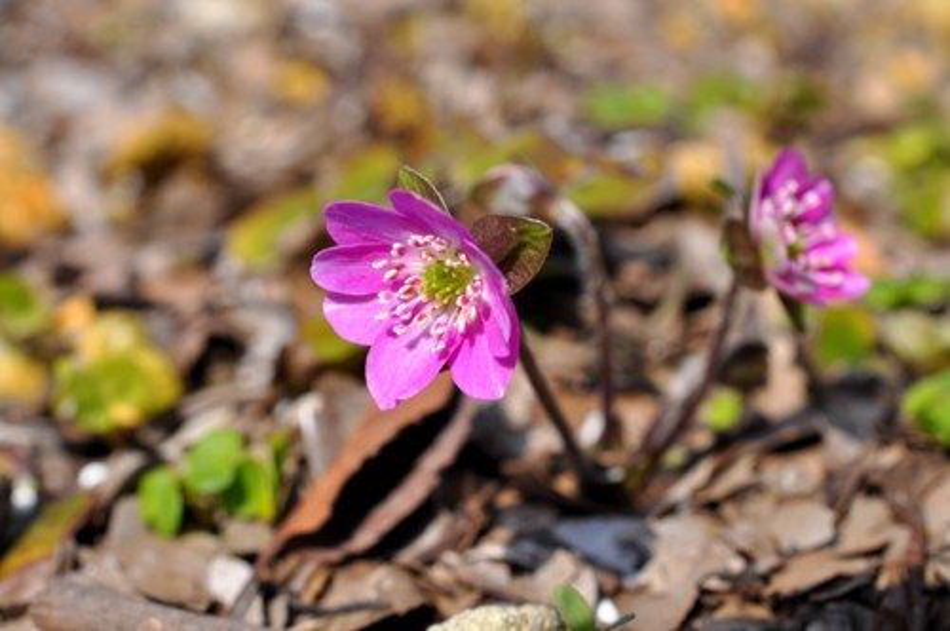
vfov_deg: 22.6
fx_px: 1581
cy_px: 316
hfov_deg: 33.4
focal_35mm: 60
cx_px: 475
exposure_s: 1/320
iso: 200
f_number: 9
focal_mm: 40
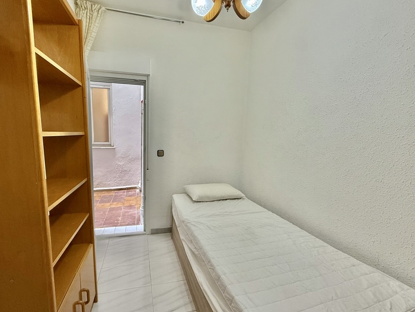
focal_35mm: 16
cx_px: 186
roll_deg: -1.6
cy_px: 157
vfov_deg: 78.1
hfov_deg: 94.2
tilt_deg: -7.1
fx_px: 192
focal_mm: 2.22
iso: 250
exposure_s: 1/100
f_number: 2.2
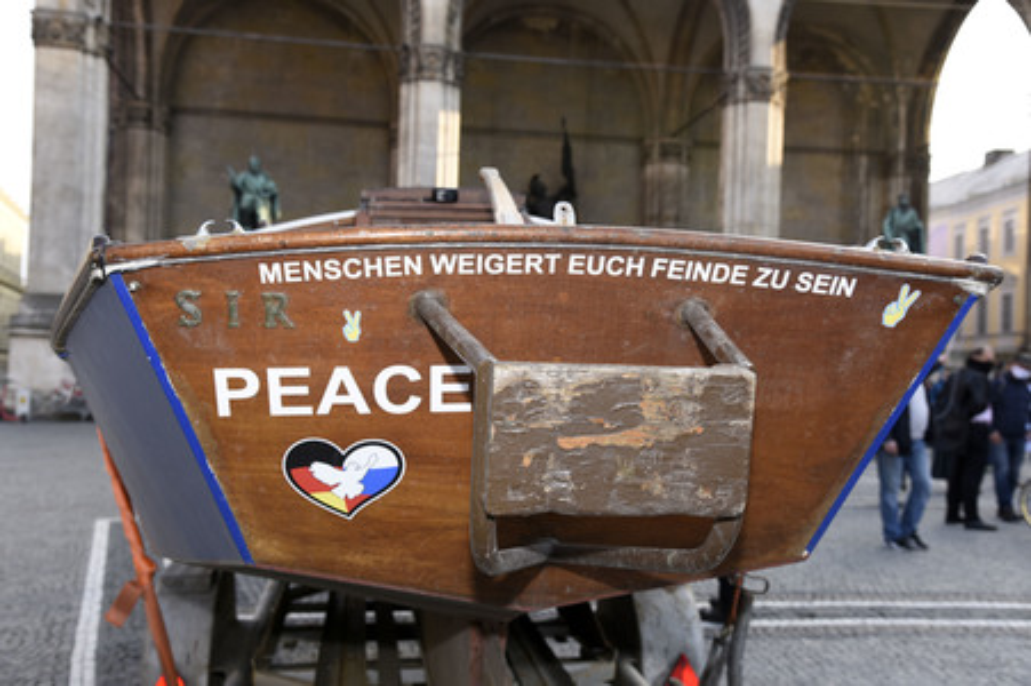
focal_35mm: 40
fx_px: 1145
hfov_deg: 48.5
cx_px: 516
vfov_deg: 33.4
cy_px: 343
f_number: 6.3
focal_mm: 40
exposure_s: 1/160
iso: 320
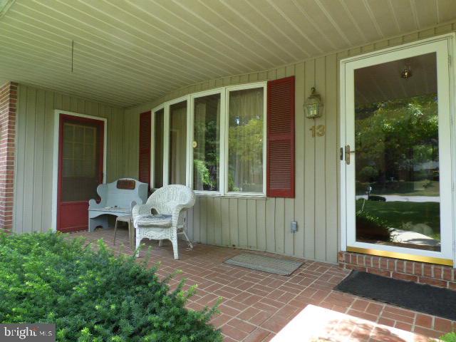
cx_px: 228
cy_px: 171
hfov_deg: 81.7
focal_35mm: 20
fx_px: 263
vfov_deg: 66.0
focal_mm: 3.58
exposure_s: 1/250
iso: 200
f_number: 2.8
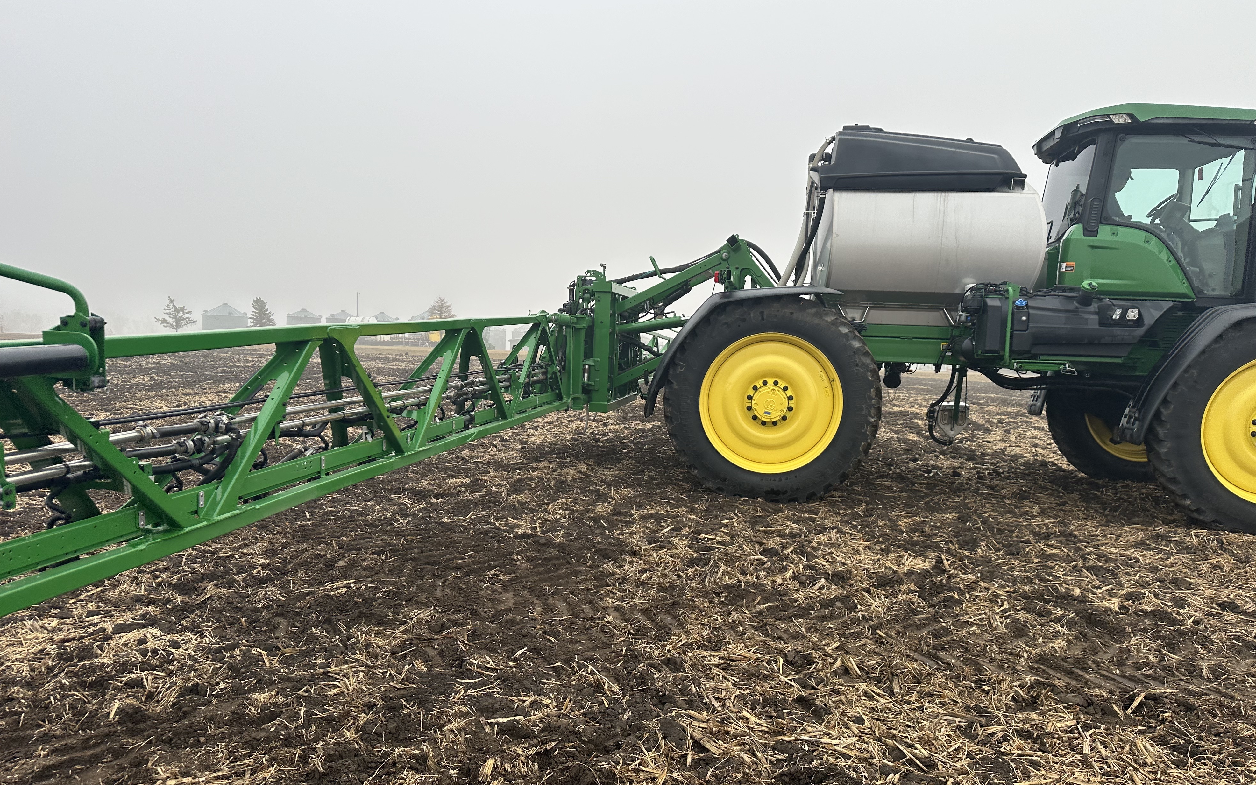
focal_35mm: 26
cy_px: 444
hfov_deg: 70.4
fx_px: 890
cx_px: 632
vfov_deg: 47.5
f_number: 1.78
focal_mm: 6.86
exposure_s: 1/918
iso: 80
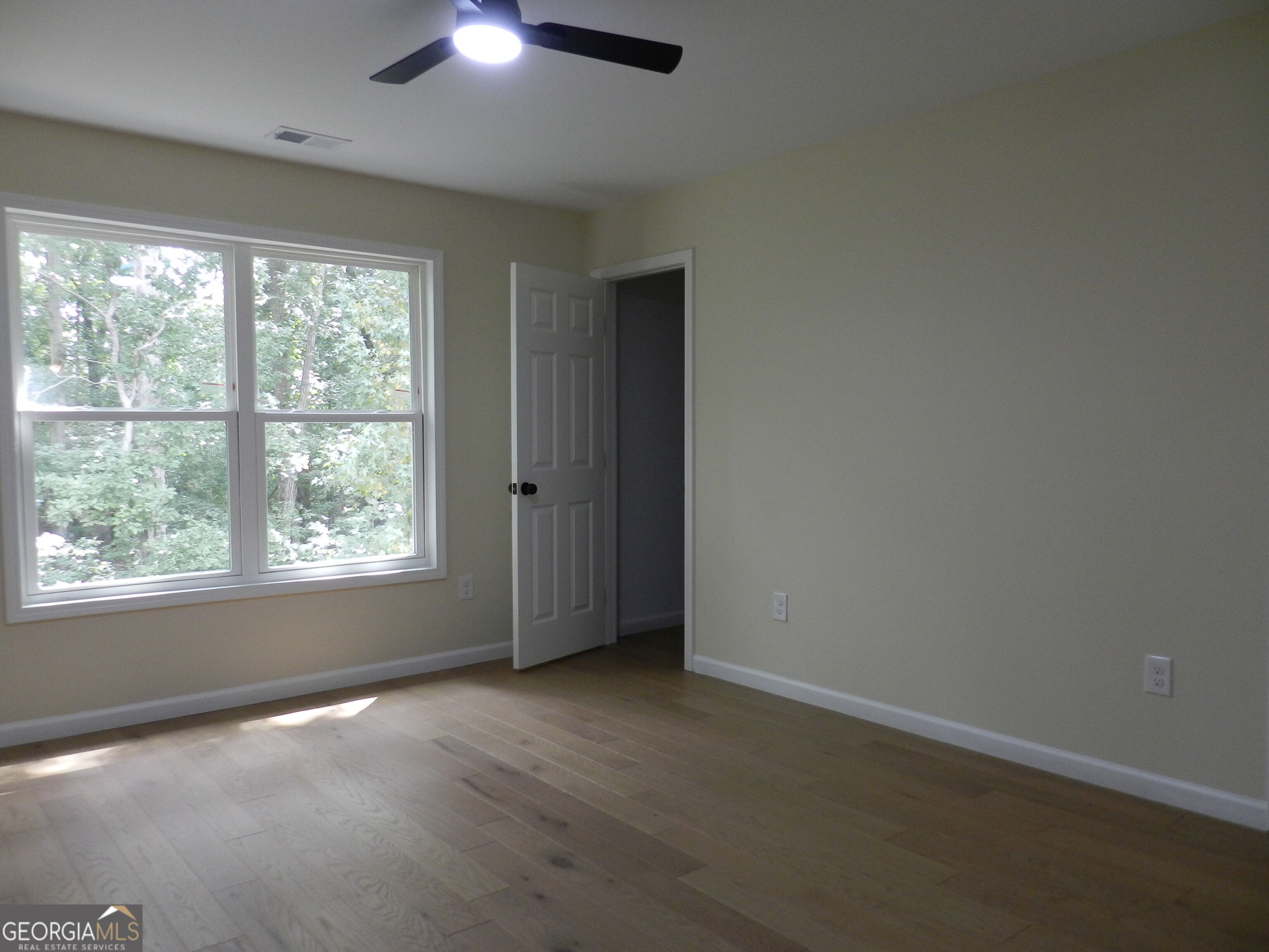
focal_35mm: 25
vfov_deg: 54.9
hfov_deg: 69.4
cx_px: 634
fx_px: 916
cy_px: 476
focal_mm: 4.5
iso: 250
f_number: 3.5
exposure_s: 1/50
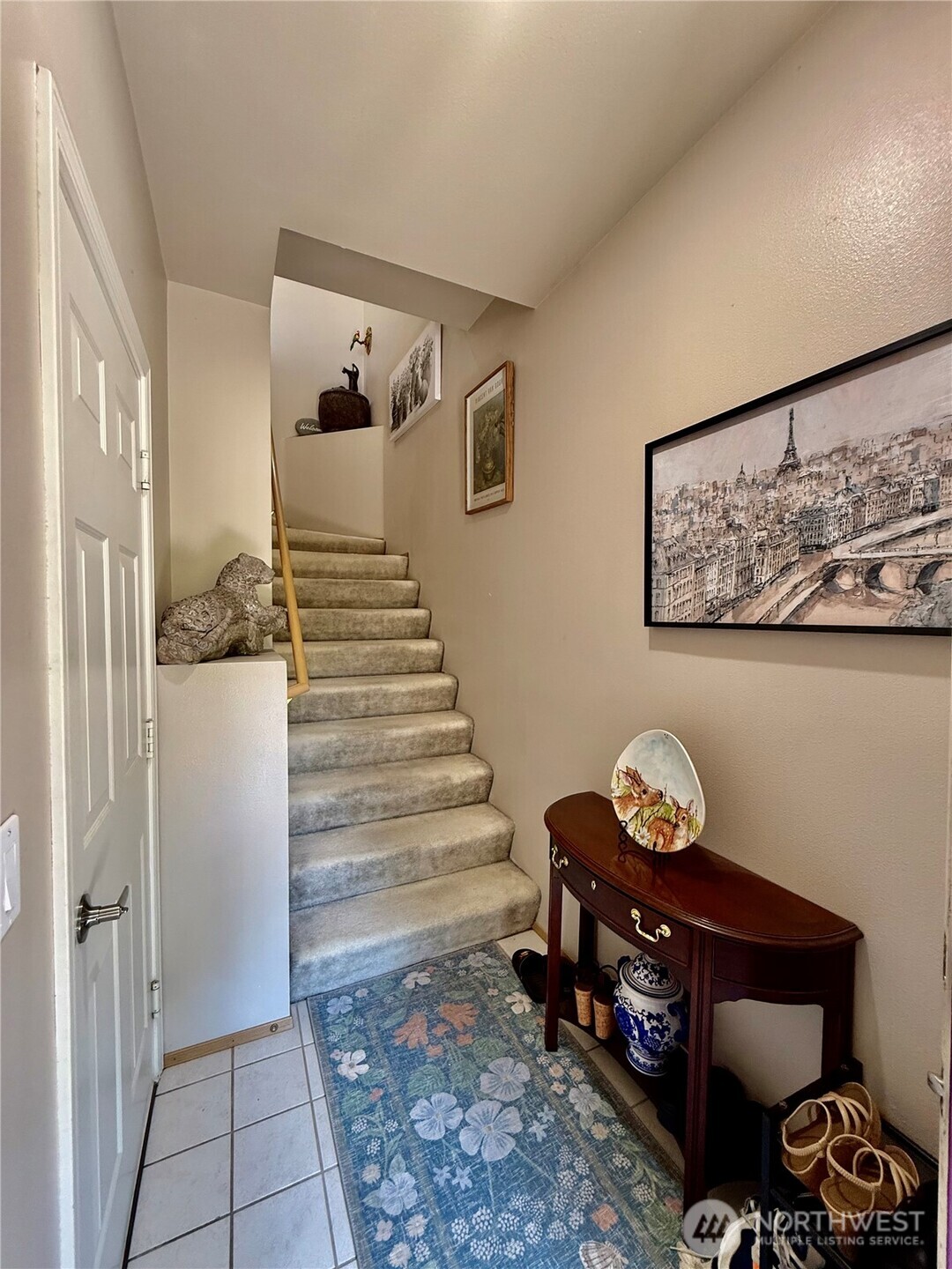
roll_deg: +0.1
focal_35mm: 14
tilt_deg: -1.8
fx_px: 513
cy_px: 634
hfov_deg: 85.7
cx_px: 476
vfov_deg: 102.1
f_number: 2.2
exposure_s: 1/60
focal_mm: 2.22
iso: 200
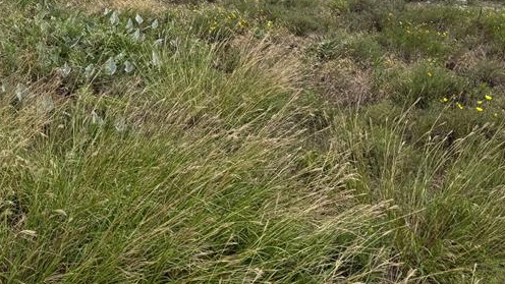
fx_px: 723
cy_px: -54
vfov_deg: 20.8
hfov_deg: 38.4
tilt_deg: -4.7
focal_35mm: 54
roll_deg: -1.1
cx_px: 216
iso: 80
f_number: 1.78
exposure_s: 1/8130
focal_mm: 6.76
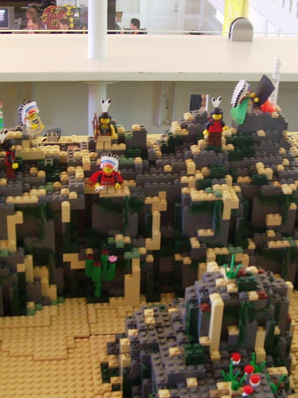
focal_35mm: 60
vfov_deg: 32.2
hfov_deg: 24.4
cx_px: 163
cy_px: 178
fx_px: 688
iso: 160
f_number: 2.7
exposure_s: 1/8
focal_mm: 6
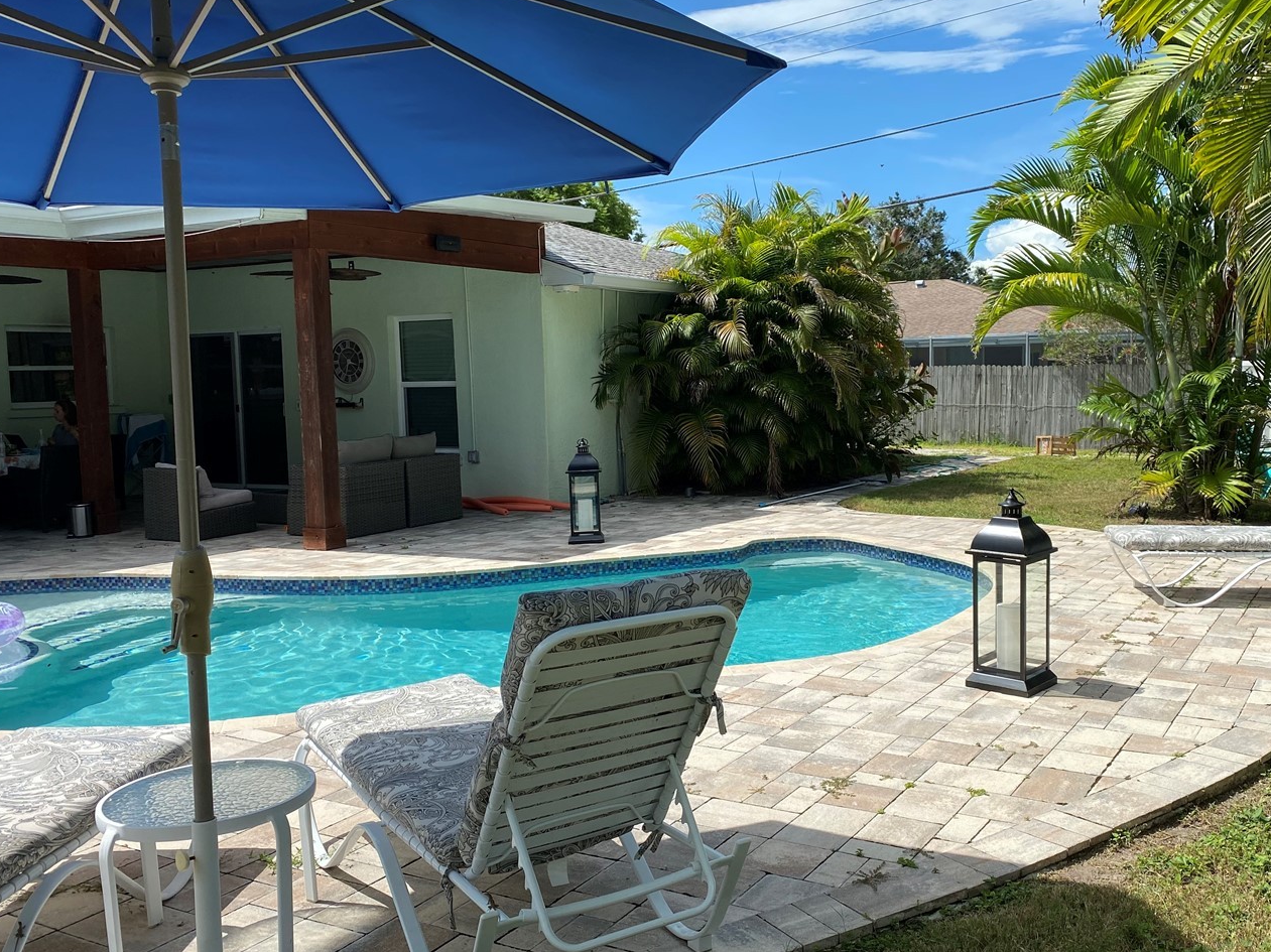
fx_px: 1211
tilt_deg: -3.3
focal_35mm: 33
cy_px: 462
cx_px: 760
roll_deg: +1.4
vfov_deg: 42.9
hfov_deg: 55.0
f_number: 1.8
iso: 32
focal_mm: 4.25
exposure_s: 1/3125
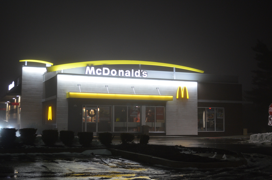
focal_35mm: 51
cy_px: 90
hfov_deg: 39.0
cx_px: 136
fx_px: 384
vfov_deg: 26.4
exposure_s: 1/30
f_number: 5
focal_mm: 34
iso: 900
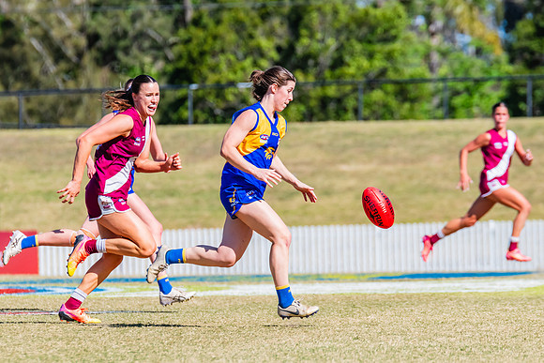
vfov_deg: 2.6
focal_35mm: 528
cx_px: 271
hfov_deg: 3.9
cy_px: 182
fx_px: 7977
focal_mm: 420
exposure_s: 1/1600
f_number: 10
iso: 800
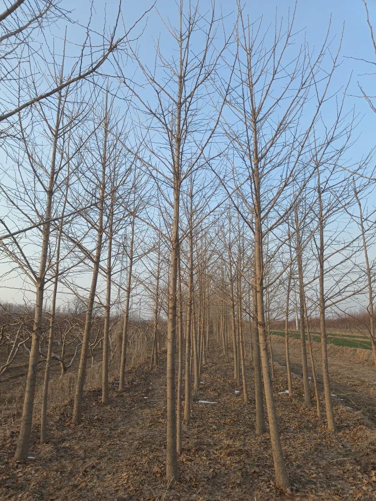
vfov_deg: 73.9
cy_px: 250
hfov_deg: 58.9
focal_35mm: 23
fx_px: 333
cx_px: 188
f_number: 1.88
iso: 100
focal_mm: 5.59
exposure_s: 1/209
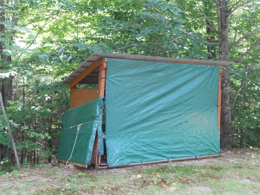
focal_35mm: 44
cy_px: 98
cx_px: 130
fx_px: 330
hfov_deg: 42.9
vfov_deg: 32.9
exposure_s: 1/30
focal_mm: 7.8
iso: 160
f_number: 4.5
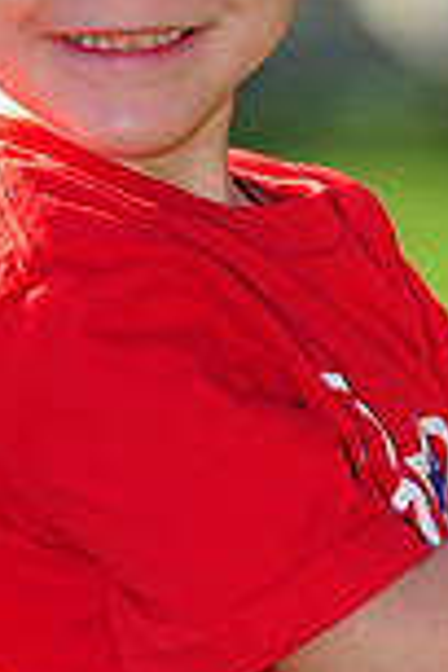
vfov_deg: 3.7
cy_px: -145
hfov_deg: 2.5
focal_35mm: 549
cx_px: 338
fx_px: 10247
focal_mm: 145
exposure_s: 1/800
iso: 200
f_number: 4.5
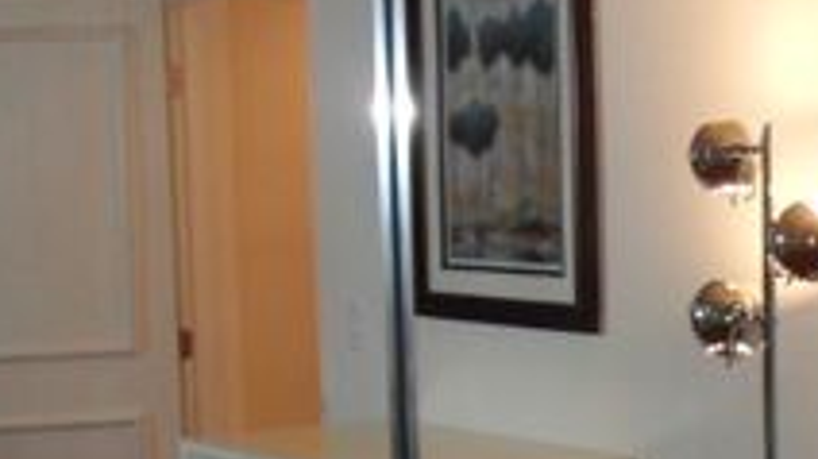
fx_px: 2493
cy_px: 598
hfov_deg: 18.0
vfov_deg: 10.3
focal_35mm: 115
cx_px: 876
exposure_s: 1/45
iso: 200
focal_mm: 6.3
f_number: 3
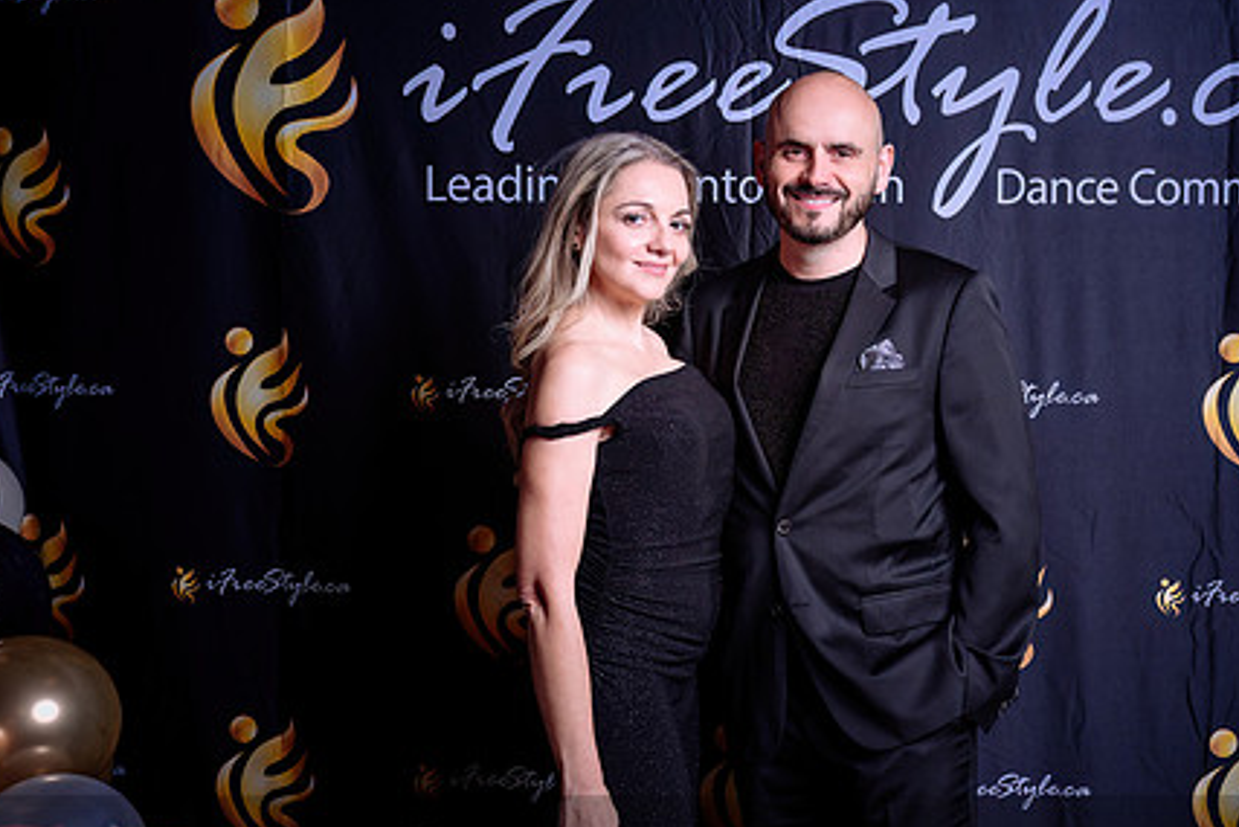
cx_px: 727
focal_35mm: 57
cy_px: 465
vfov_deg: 23.8
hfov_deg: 35.0
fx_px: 1962
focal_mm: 38
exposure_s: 1/160
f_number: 4.5
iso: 125
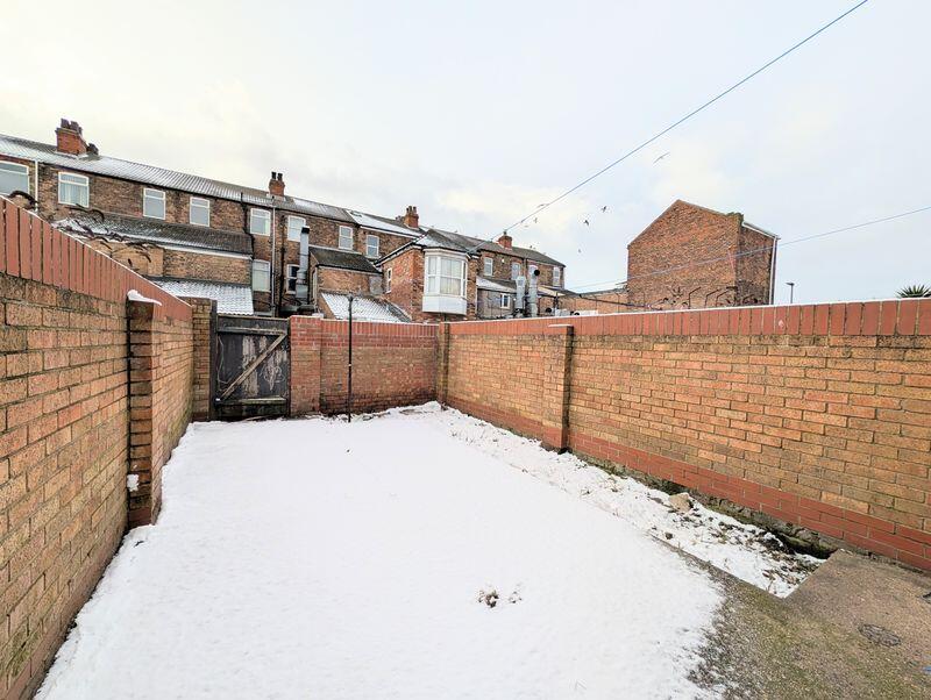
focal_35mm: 12
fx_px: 323
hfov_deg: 110.5
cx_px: 466
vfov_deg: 94.6
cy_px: 350
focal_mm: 2.02
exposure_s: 1/2252
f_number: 1.7
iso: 52
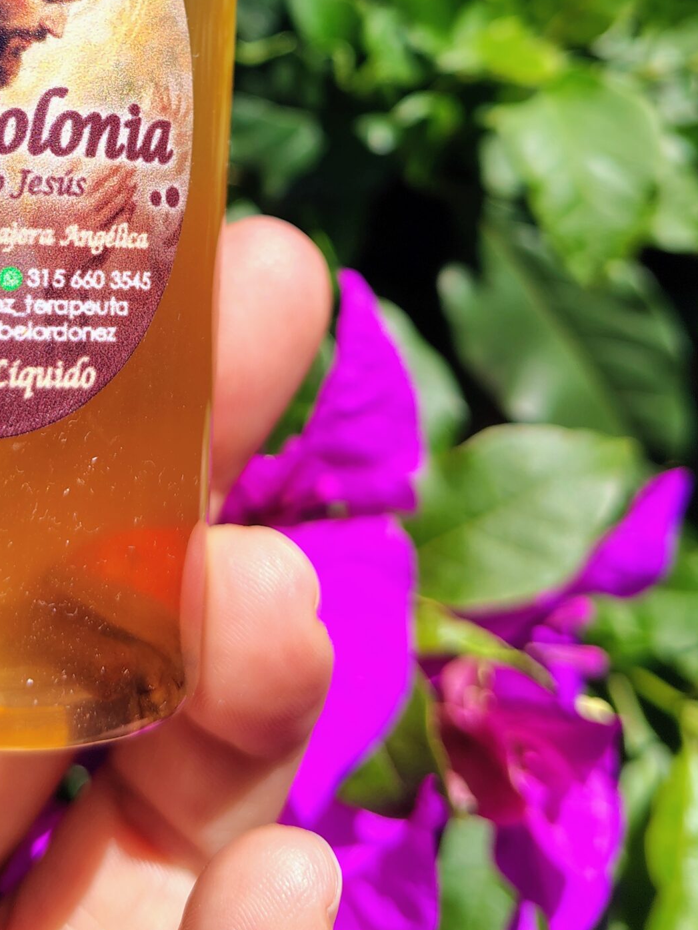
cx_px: 184
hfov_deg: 32.3
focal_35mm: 44
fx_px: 1183
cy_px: 108
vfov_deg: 40.0
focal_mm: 5.56
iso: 100
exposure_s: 1/1404
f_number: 1.8
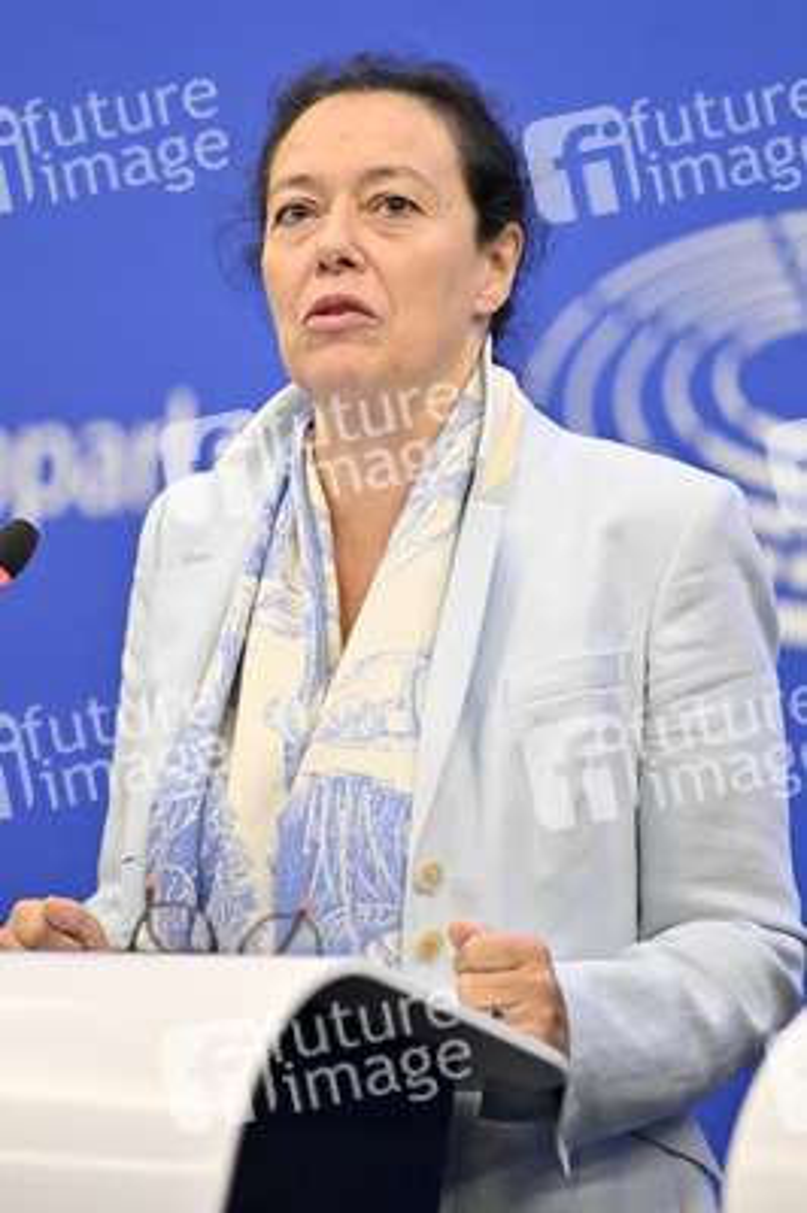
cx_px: 404
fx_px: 6231
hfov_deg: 7.4
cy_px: 606
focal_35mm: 185
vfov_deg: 11.1
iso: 5000
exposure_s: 1/800
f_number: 2.8
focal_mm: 185
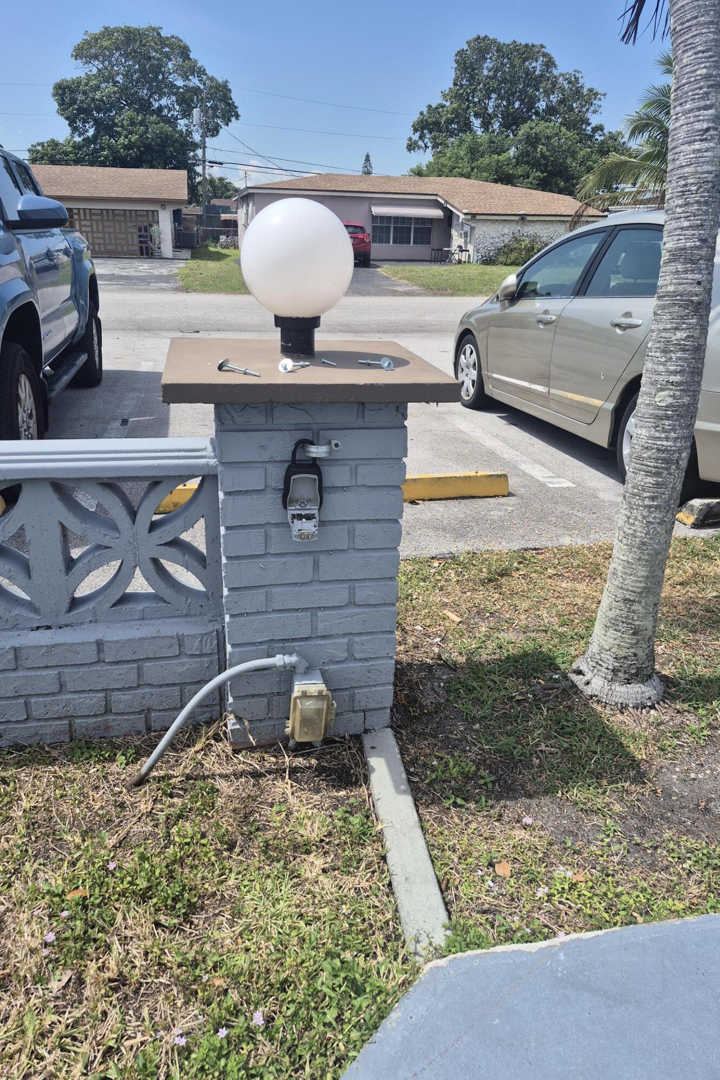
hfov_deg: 53.1
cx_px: 350
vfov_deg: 73.7
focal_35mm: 24
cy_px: 540
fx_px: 720
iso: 25
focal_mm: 5.4
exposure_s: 1/1816
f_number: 1.8
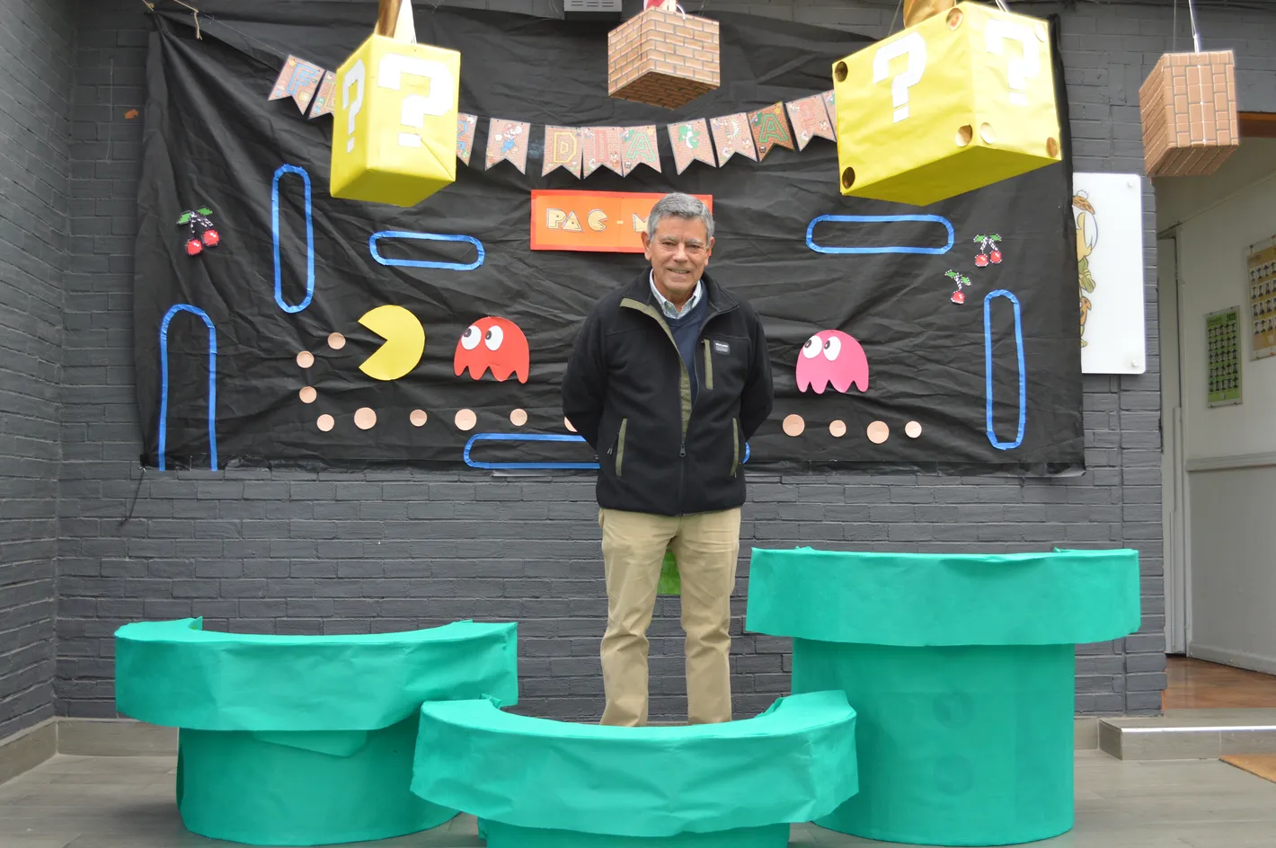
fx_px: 1275
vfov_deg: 36.8
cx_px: 638
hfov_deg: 53.2
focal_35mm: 36
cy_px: 424
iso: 400
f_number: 4.5
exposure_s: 1/80
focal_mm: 24
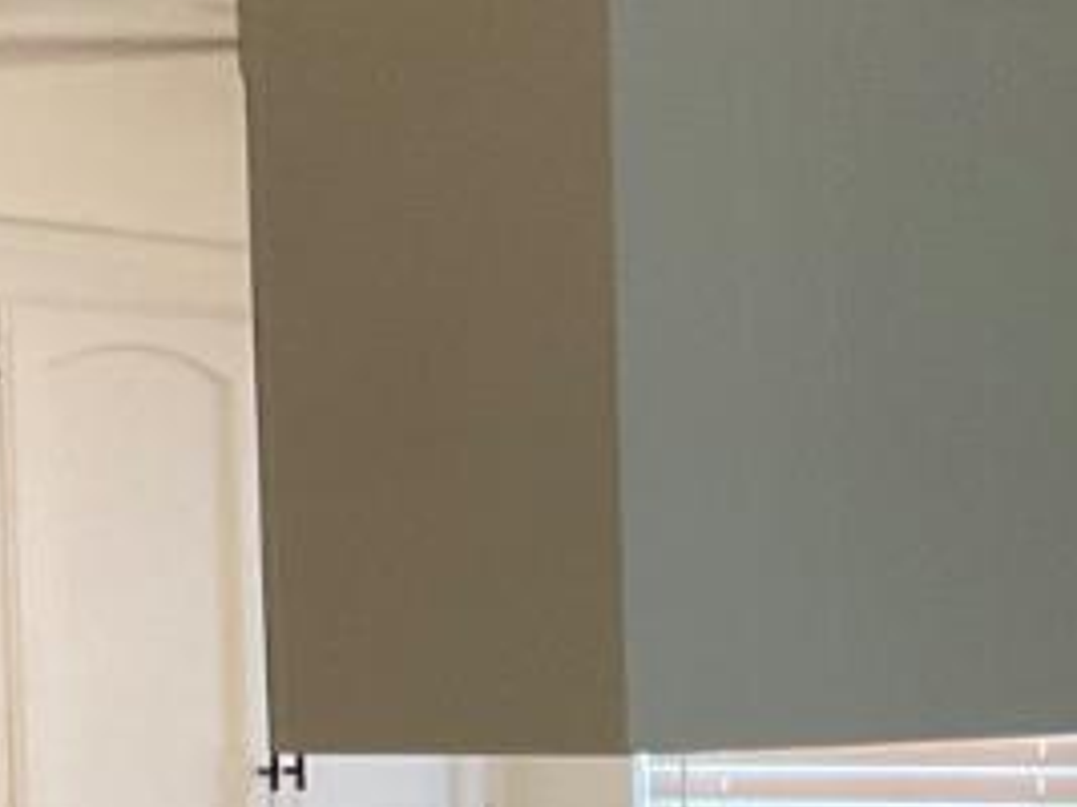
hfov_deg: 12.1
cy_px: 1491
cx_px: 912
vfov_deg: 8.7
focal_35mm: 163
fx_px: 5069
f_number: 1.8
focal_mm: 3
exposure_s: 1/60
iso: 160
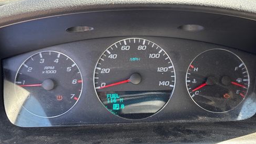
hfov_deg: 53.8
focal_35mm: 37
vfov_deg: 32.0
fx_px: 251
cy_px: 60
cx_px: 147
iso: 80
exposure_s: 1/121
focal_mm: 5.96
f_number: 1.6
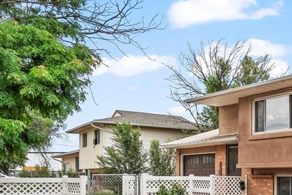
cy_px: 178
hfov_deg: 33.1
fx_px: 424
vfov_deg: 25.0
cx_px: 324
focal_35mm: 52
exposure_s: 1/250
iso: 100
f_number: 8
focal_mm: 16.4
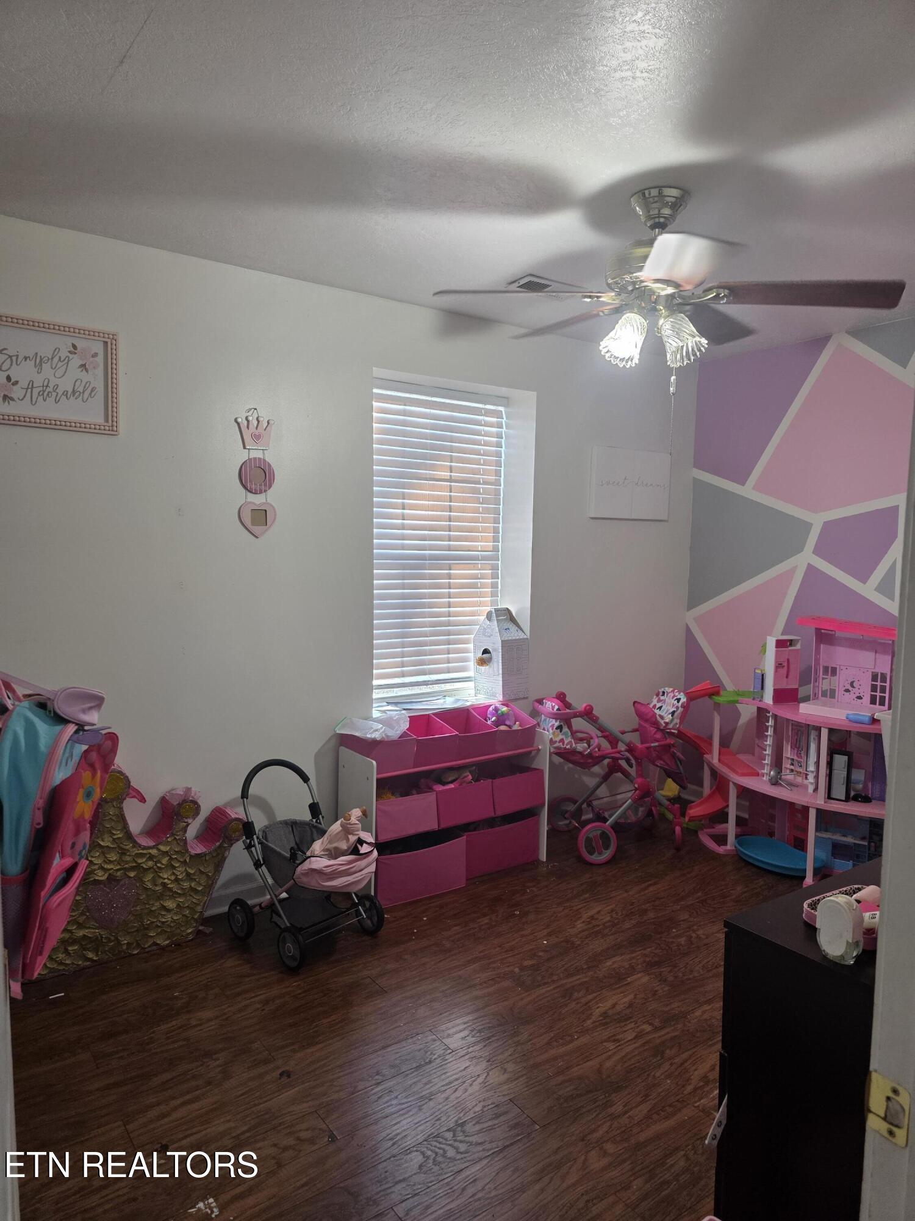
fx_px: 811
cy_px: 610
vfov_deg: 73.9
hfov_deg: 58.9
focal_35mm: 23
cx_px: 458
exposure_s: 1/120
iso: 250
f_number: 1.7
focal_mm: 6.3
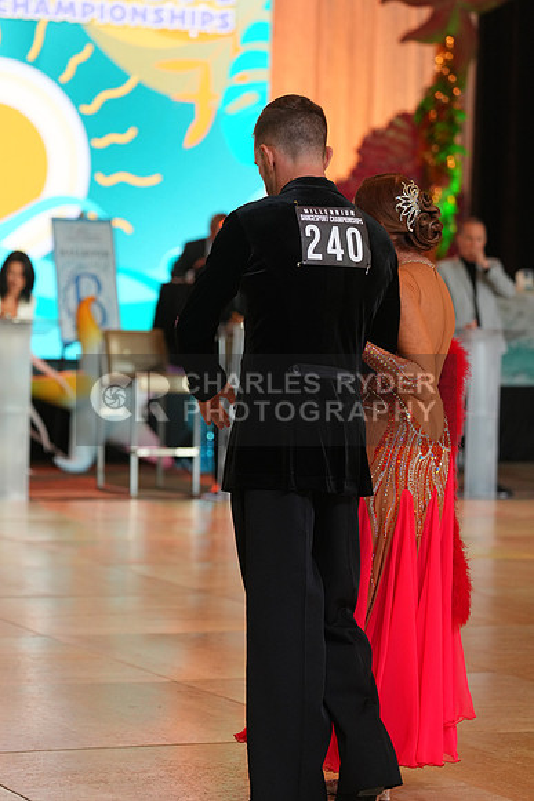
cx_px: 267
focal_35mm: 121
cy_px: 400
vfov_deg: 16.9
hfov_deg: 11.3
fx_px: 2690
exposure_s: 1/400
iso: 2000
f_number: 4
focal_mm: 121
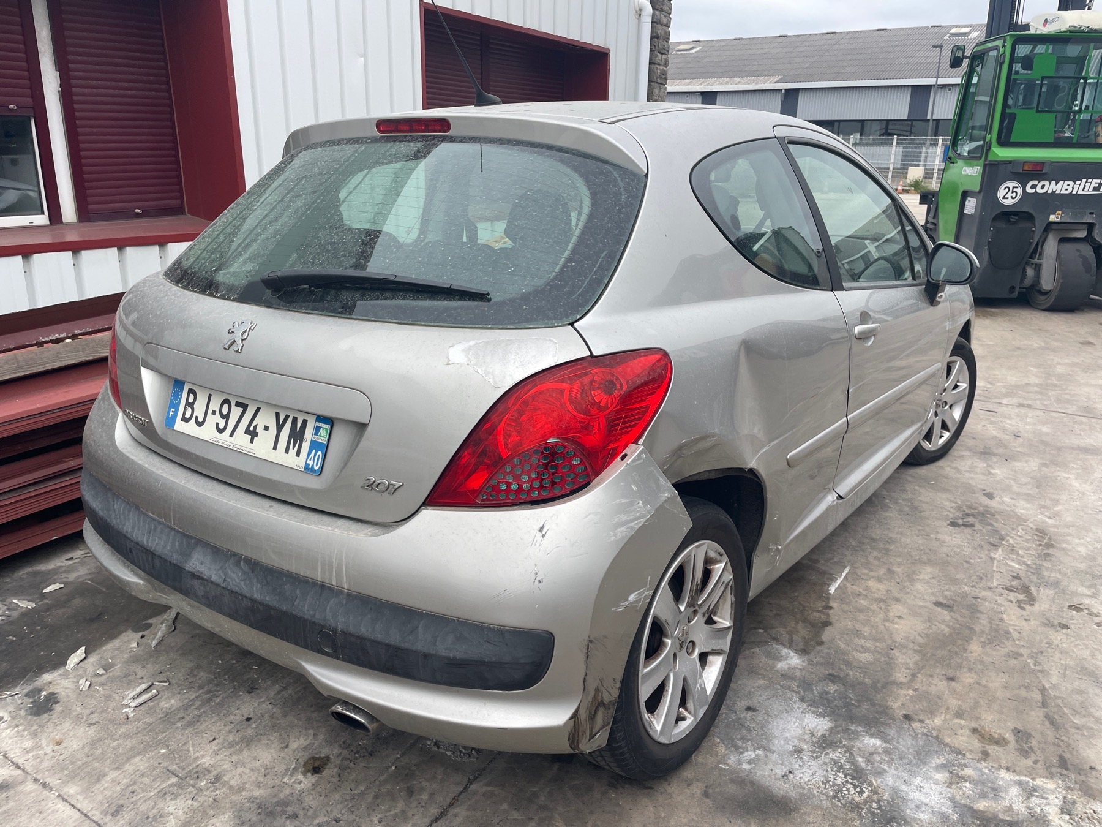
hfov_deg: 67.3
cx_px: 551
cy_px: 414
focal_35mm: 26
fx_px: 828
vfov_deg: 53.1
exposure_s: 1/1024
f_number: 1.6
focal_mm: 4.2
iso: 32
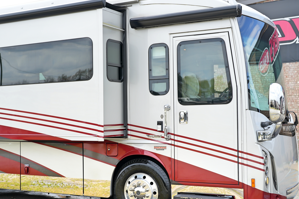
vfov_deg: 23.4
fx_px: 482
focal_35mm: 58
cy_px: 109
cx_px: 129
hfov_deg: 34.4
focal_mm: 50
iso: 100
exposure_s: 1/640
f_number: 2.8
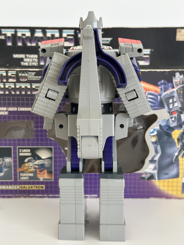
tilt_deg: -8.5
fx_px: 340
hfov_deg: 30.3
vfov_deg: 39.7
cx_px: 92
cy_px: 122
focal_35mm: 48
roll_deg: -0.8
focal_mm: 6.86
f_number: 1.78
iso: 160
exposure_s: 1/100
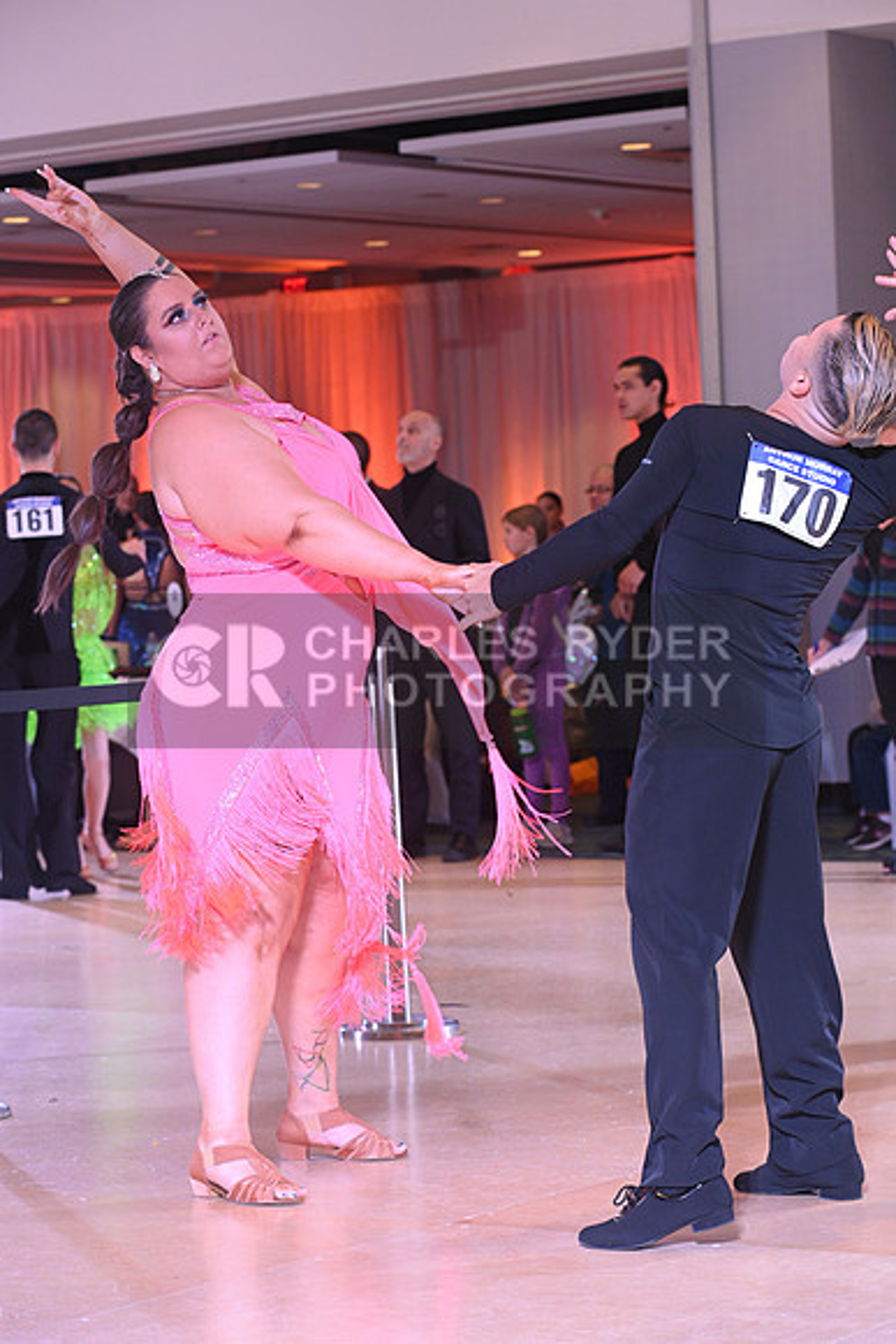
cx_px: 448
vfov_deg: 20.0
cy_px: 672
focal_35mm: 102
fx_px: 3805
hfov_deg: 13.4
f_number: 6.3
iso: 2000
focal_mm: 102
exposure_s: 1/200
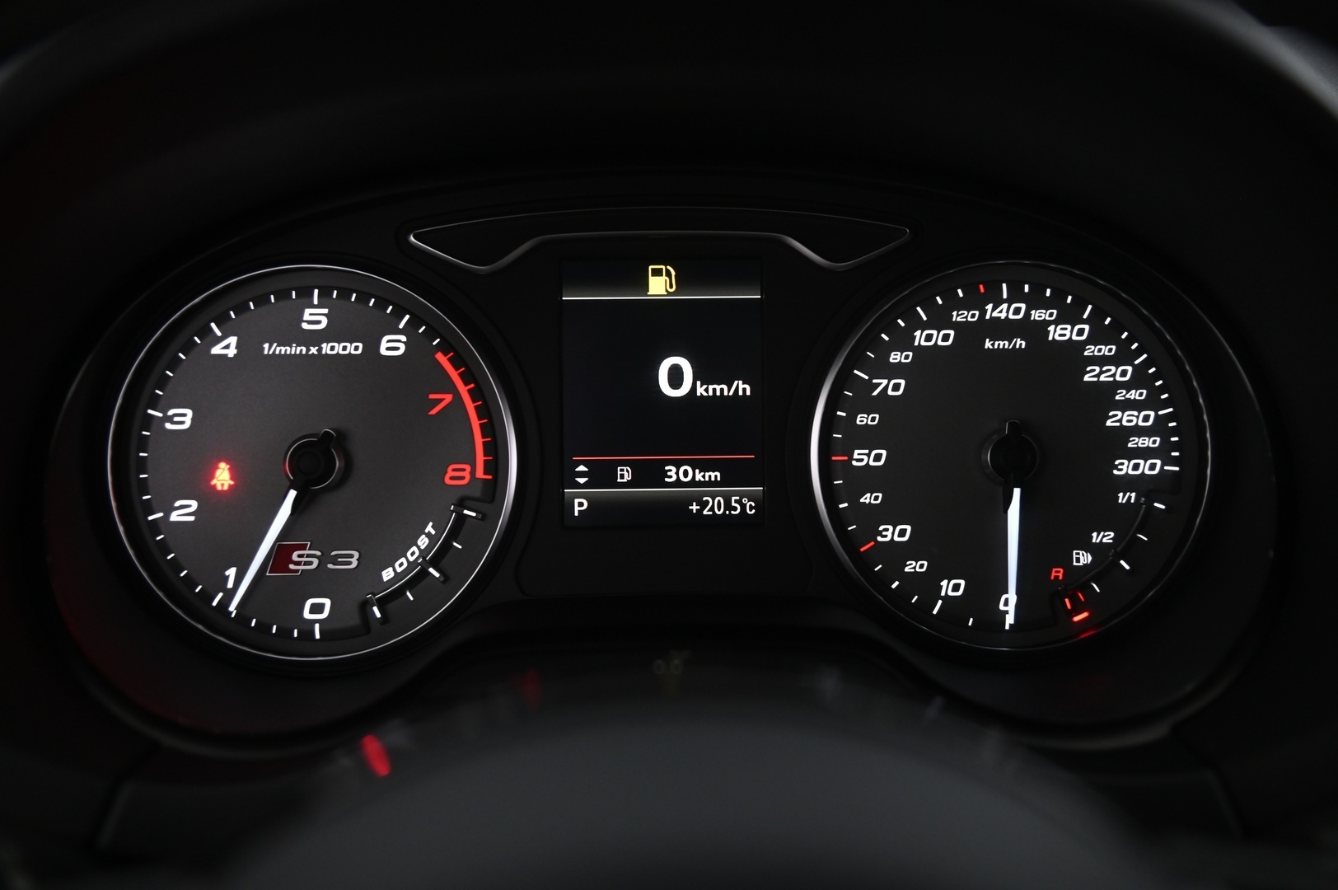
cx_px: 669
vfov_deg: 30.5
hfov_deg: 44.5
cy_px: 445
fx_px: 1634
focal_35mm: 44
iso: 2000
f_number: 4
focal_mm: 44
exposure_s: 1/25
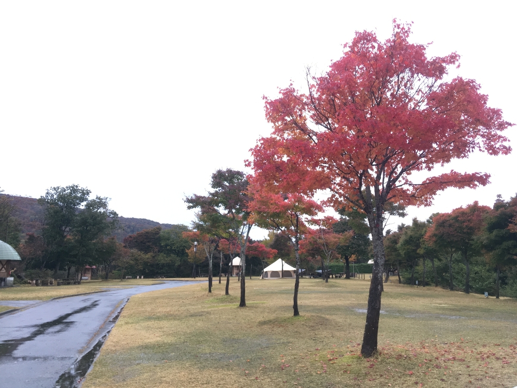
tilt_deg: +10.0
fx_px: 433
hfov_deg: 61.7
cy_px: 194
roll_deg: +2.6
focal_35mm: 29
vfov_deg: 48.2
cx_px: 258
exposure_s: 1/30
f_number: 2.2
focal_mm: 4.15
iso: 64
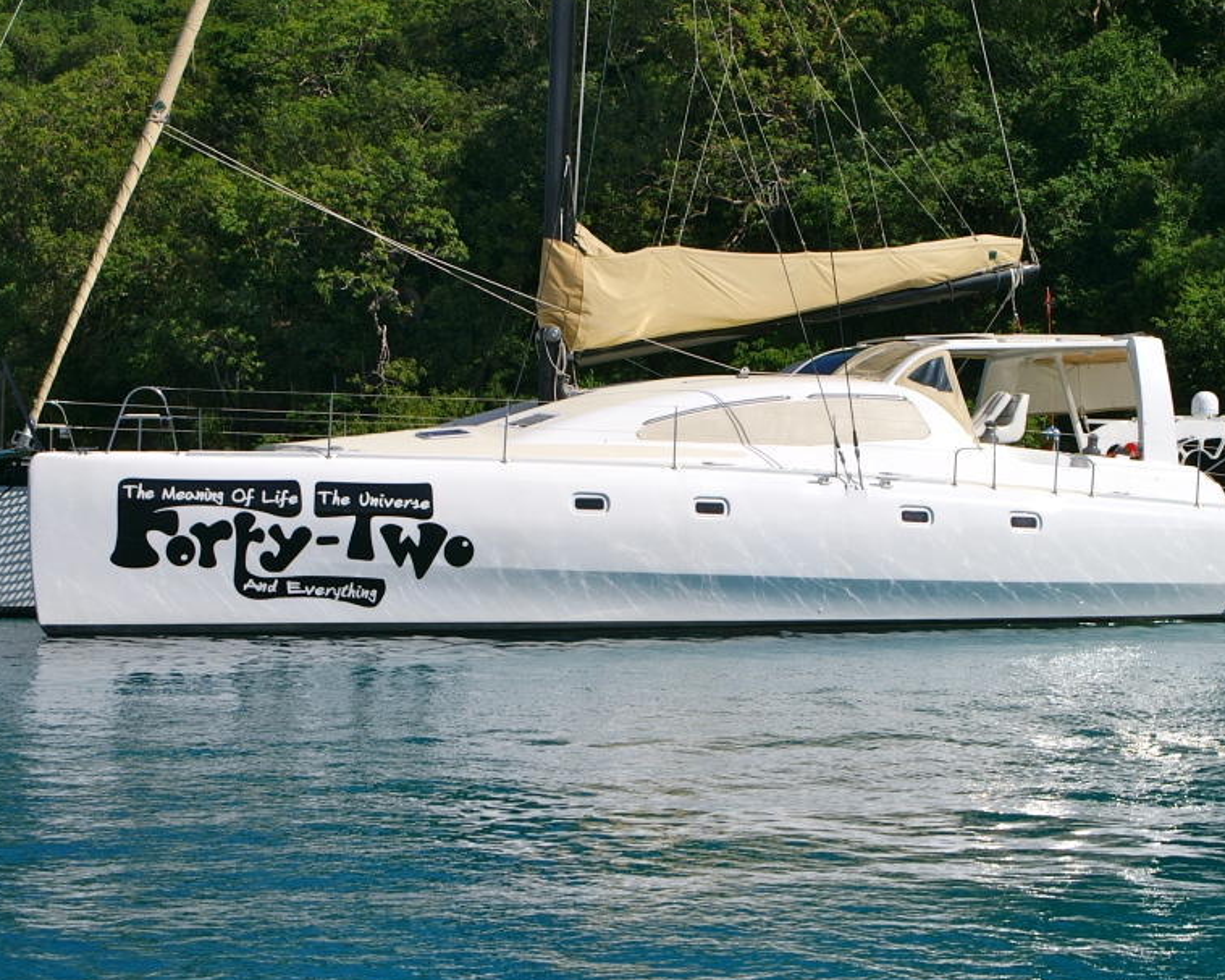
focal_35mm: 95
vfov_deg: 16.2
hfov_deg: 20.2
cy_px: 454
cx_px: 635
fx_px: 3443
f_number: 13
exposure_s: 1/160
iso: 100
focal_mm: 50
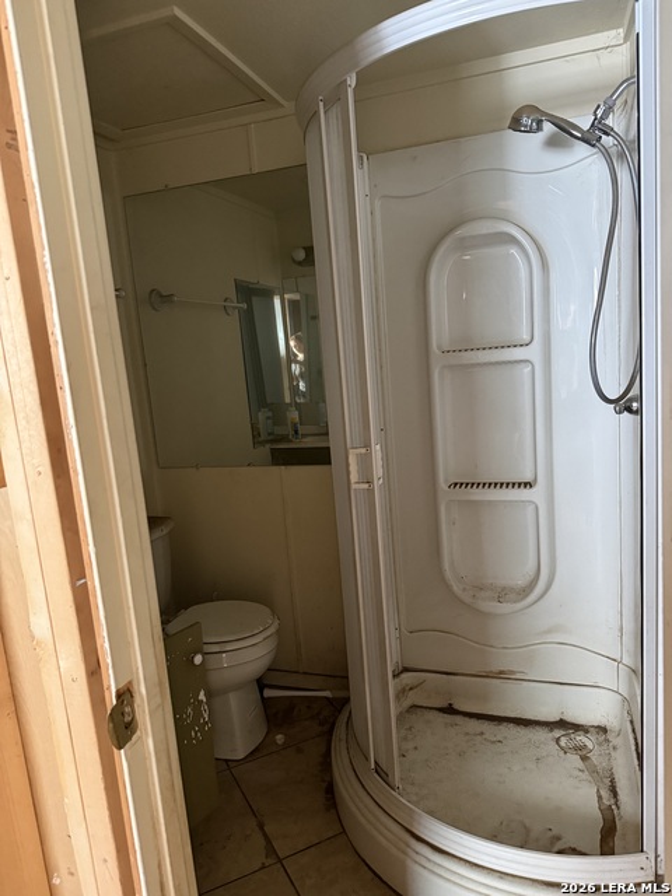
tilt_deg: -9.5
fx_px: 621
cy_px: 448
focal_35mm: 24
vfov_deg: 71.6
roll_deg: +5.1
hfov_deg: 56.8
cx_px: 336
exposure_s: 1/40
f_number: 1.78
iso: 1000
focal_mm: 6.76
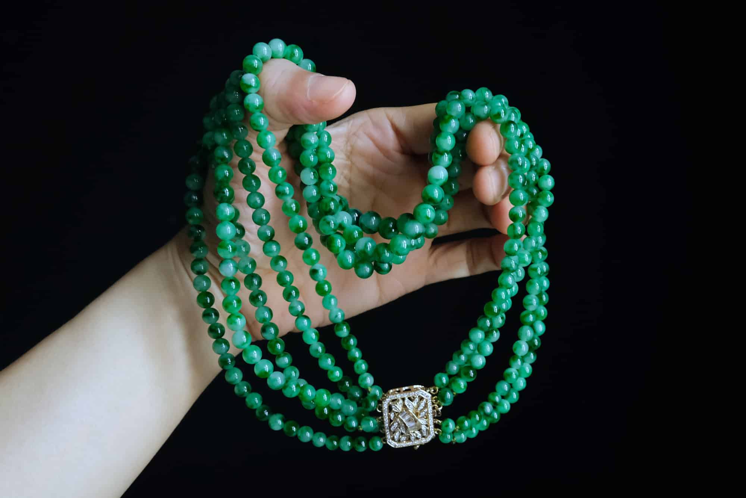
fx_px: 477
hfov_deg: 76.1
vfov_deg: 55.1
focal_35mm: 23
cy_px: 249
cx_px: 373
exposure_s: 1/7
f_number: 5.6
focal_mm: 15
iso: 1600
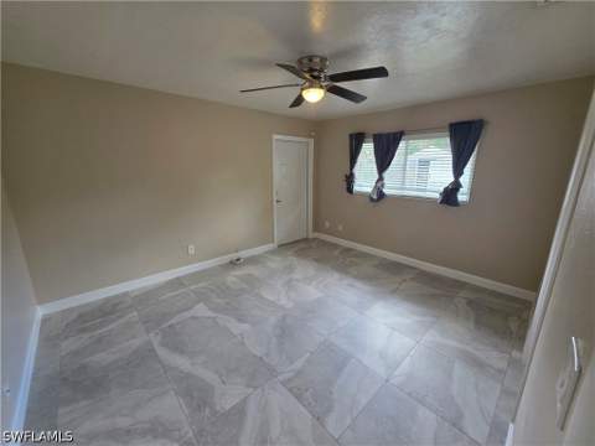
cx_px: 298
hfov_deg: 106.2
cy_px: 223
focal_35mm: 13
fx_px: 223
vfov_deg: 89.9
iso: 160
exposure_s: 1/120
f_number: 1.9
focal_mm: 2.2
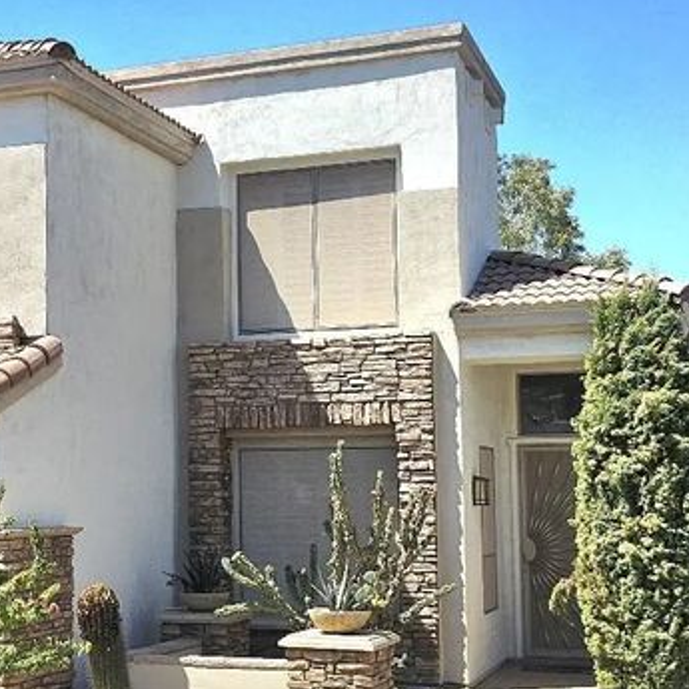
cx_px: 150
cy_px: 381
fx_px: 1419
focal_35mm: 63
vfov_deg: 27.3
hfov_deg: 26.8
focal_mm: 5
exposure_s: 1/5000
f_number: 1.8
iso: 50
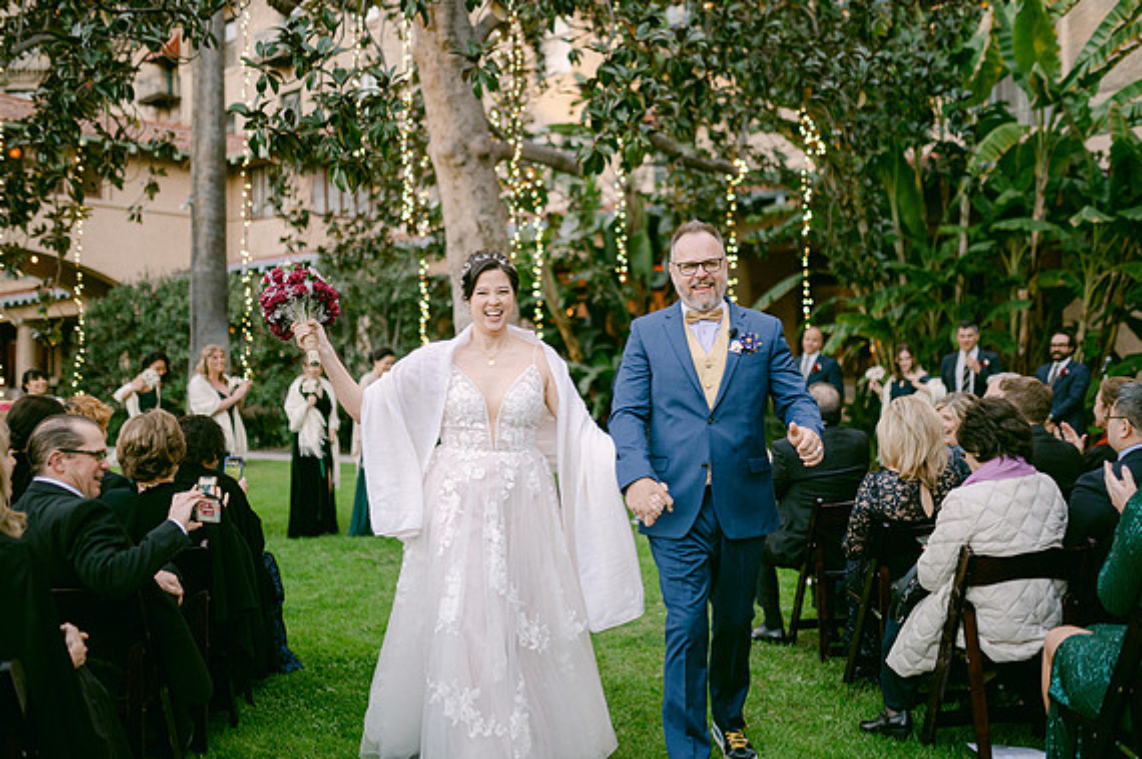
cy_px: 378
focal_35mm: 37
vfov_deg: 35.9
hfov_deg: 51.9
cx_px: 555
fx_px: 1173
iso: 1000
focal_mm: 35
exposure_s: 1/2000
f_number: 1.4
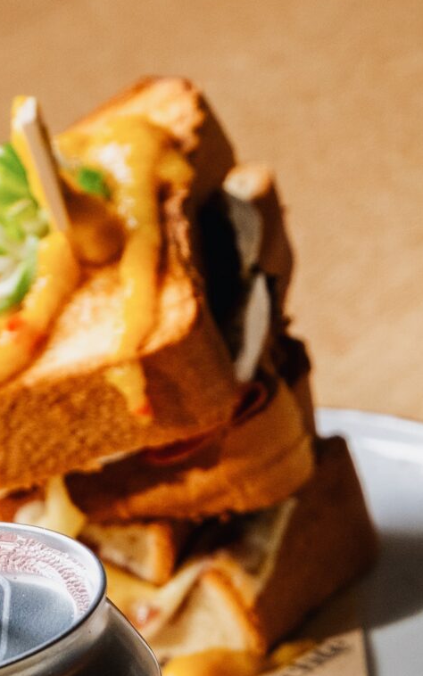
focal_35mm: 203
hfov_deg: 6.4
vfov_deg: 10.0
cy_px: 1006
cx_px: -92
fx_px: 3743
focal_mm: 39.6
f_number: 6.4
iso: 500
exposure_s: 1/60
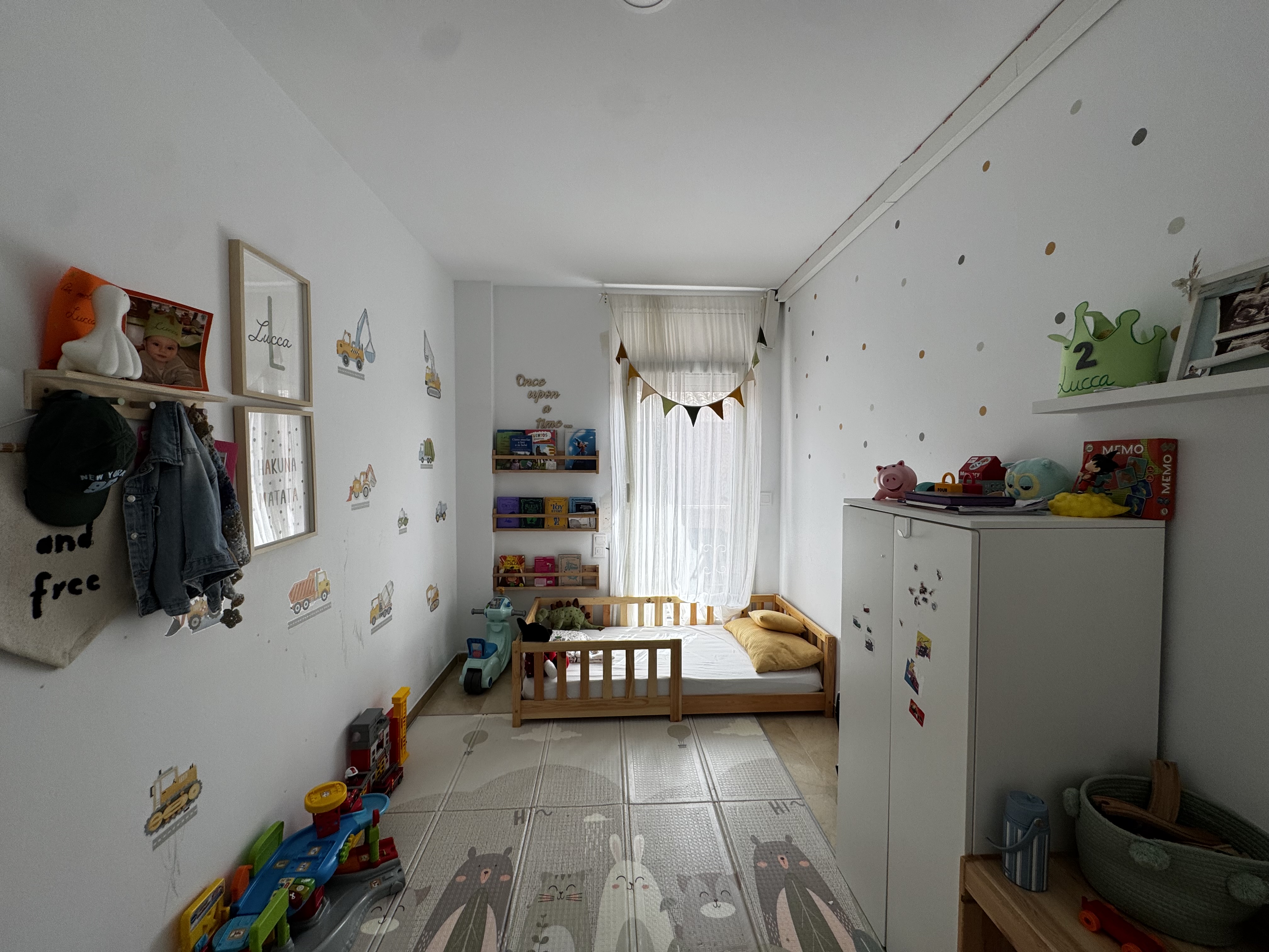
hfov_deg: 102.1
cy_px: 476
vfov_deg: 85.7
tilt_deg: -1.6
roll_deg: -0.4
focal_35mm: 14
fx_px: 513
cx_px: 634
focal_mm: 2.22
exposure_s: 1/143
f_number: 2.2
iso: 40
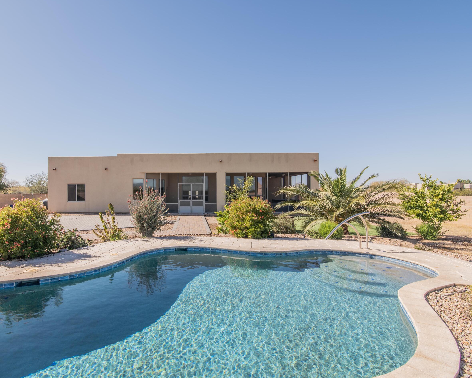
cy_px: 190
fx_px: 265
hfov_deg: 82.4
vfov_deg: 70.9
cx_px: 191
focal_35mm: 19
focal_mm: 16
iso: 100
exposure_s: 1/40
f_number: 18
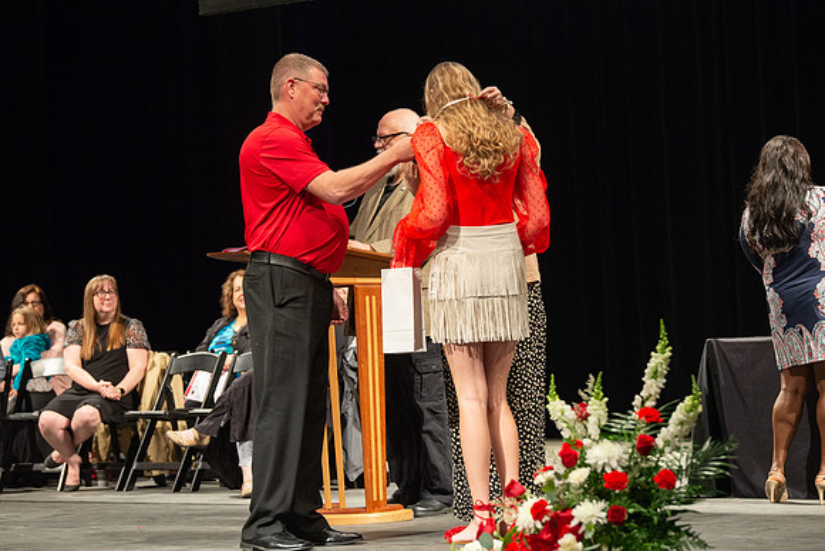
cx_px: 463
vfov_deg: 10.9
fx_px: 2881
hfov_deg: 16.3
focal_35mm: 126
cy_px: 242
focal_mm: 112
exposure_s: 1/100
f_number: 4
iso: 1600
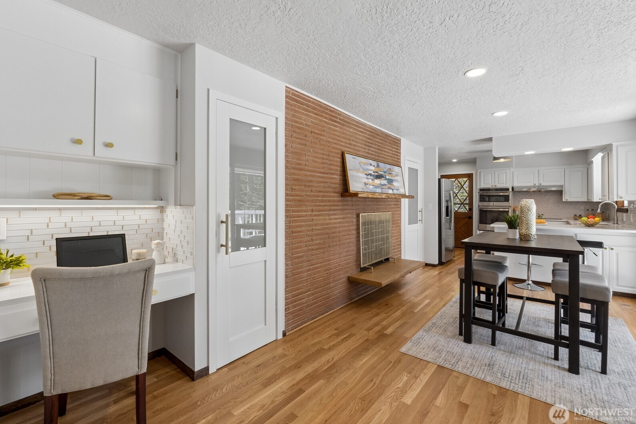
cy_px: 203
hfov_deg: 96.7
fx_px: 283
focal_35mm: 16
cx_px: 307
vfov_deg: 73.7
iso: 250
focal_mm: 10
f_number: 9
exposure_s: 1/15
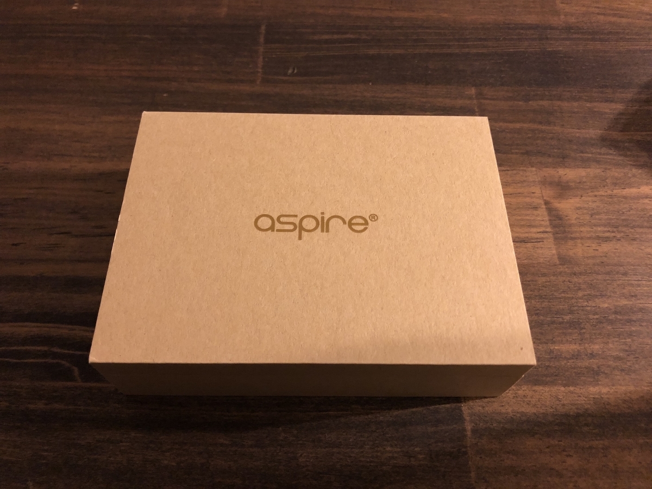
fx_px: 527
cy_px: 244
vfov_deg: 49.7
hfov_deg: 63.4
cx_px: 326
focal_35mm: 28
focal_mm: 4
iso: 80
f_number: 1.8
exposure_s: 1/5
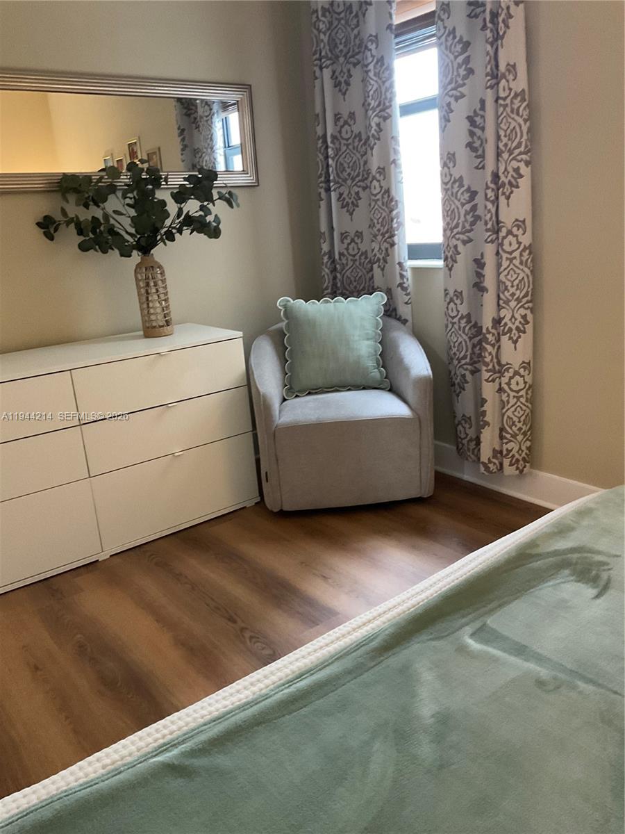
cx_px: 312
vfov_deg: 61.7
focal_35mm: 29
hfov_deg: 48.2
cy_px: 417
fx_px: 698
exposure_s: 1/30
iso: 320
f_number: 1.8
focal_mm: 3
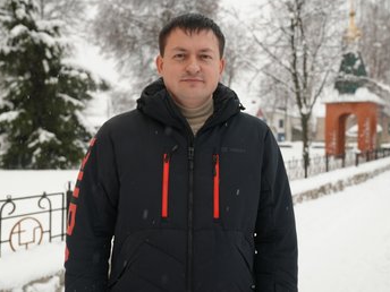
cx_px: 203
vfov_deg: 37.7
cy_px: 142
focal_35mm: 38
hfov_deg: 49.0
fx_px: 428
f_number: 4
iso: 640
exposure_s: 1/160
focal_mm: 34
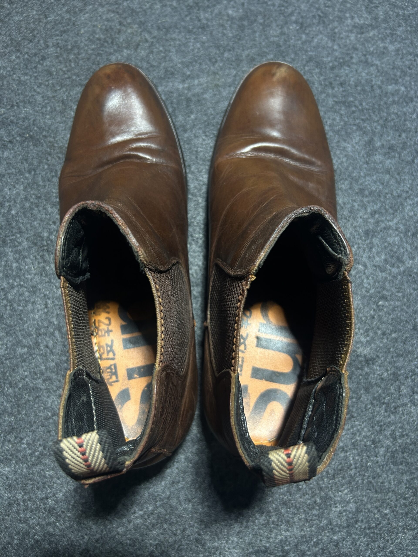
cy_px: 278
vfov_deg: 67.3
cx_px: 209
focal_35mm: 26
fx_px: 419
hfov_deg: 53.1
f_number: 1.5
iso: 100
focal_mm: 5.7
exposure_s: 1/50
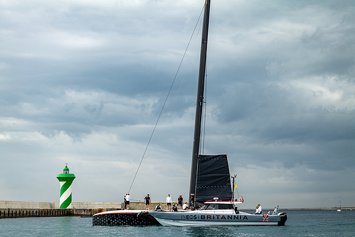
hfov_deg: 28.4
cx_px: 178
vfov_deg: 19.1
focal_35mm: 71
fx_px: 702
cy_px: 118
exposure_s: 1/1600
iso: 100
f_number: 2.8
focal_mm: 70
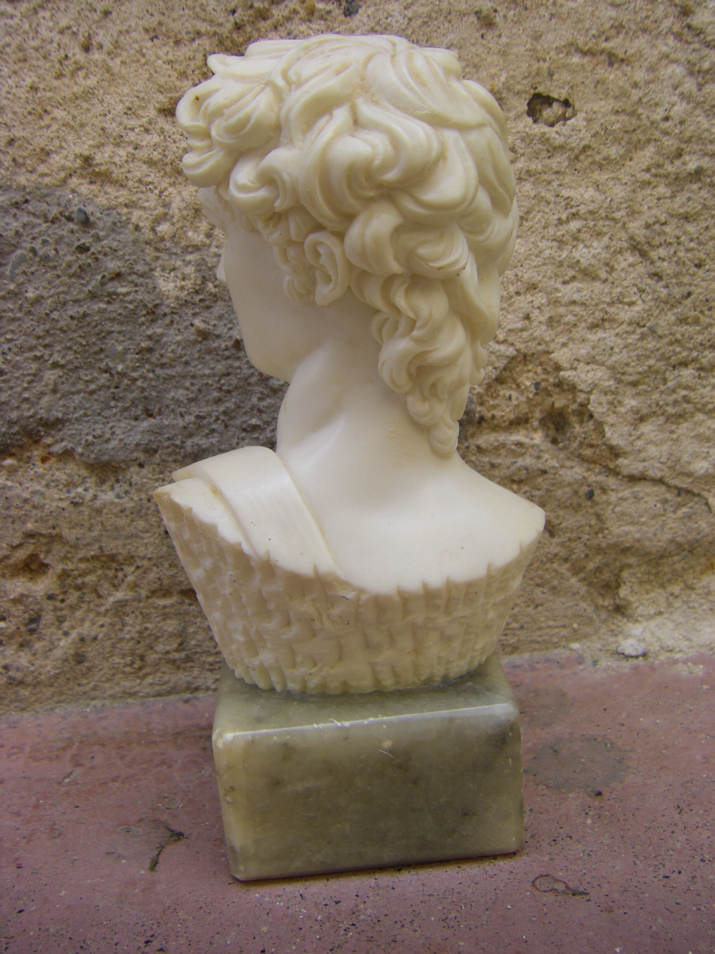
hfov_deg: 37.7
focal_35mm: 38
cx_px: 358
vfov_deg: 49.0
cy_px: 477
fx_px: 1047
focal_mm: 6.3
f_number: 3.5
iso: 64
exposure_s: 1/100
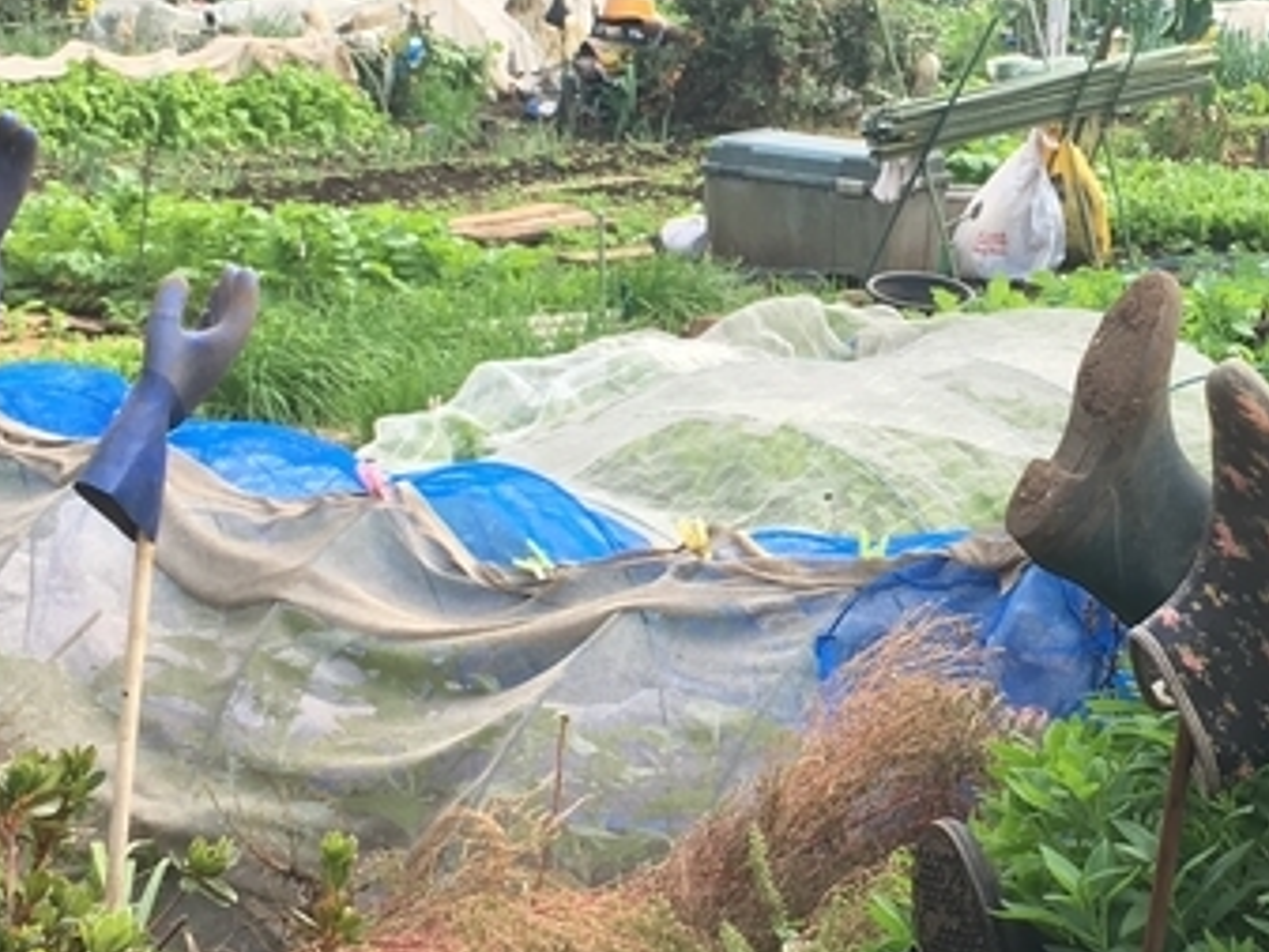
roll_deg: -1.1
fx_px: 3227
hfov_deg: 22.0
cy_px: 339
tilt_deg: -8.6
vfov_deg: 16.8
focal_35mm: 88
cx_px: 1013
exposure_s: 1/153
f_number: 2.2
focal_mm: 4.15
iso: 25
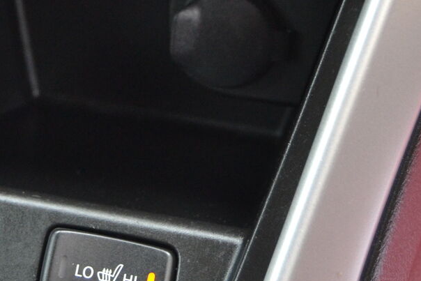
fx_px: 1450
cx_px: 89
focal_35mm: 124
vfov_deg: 10.9
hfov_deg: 16.4
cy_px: -17
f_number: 4
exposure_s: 1/60
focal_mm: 26
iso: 640
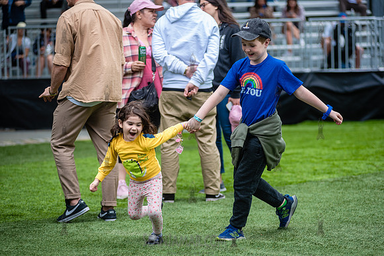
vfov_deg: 10.2
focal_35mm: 135
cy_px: 128
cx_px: 192
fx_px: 1440
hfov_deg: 15.2
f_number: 3.5
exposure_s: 1/1000
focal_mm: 135
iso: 500
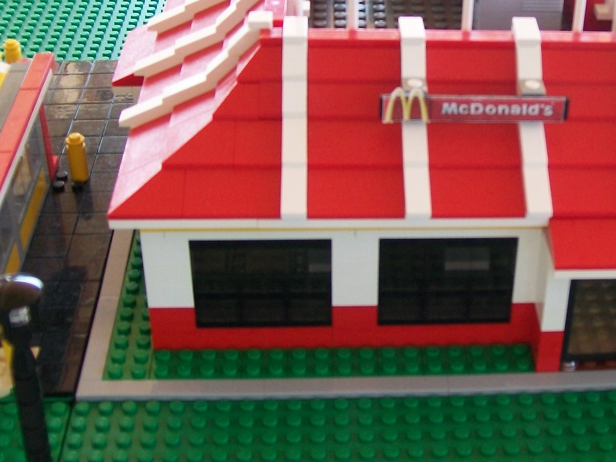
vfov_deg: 22.6
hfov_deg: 29.3
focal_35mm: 65
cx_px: 467
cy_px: 221
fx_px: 1157
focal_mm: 6
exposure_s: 1/60
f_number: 2.7
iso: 80
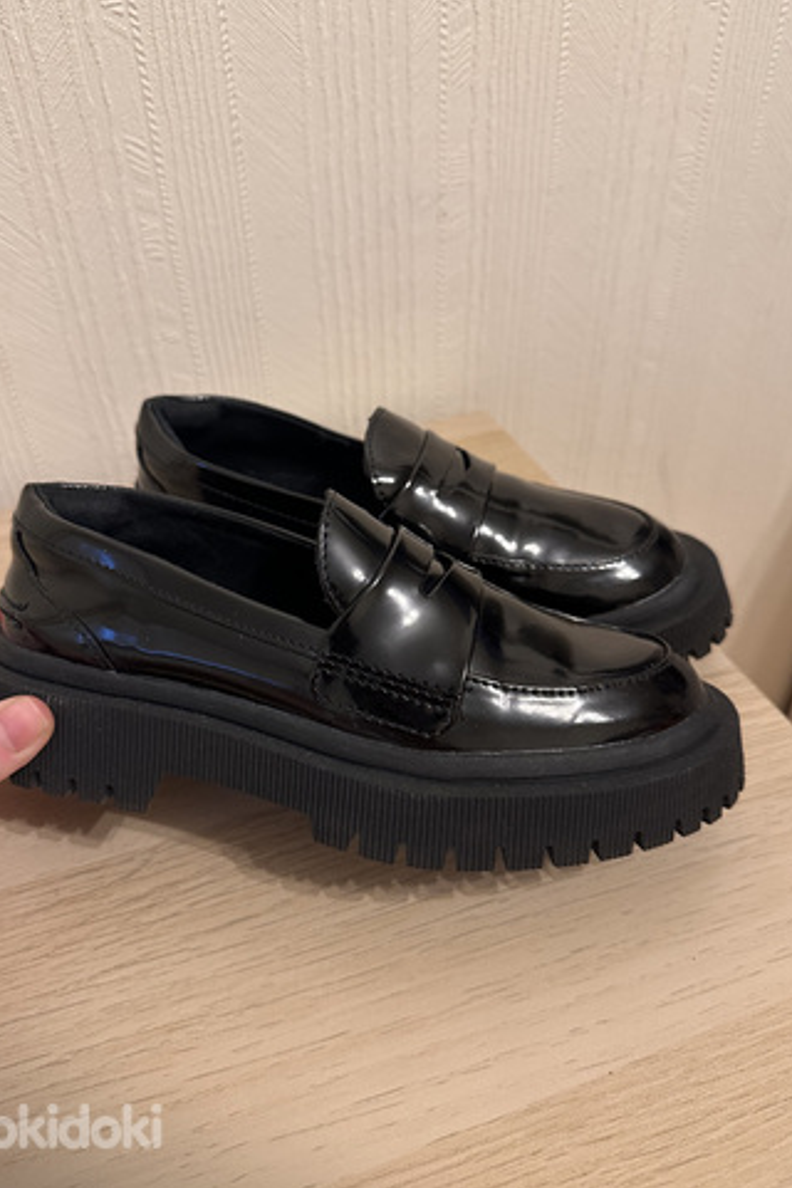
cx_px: 380
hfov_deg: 49.5
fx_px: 858
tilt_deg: -39.3
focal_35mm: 26
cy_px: 594
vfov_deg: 69.4
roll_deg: +3.0
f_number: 1.78
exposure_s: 1/50
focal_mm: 6.86
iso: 400
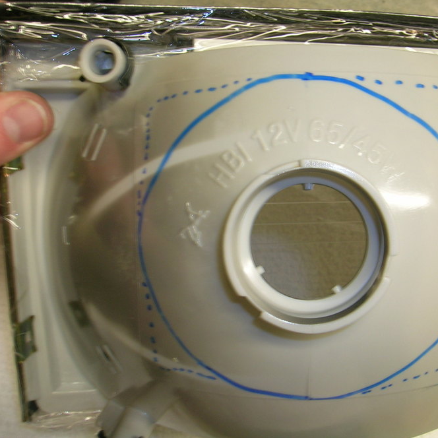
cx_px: 275
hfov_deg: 39.7
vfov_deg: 40.0
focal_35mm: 42
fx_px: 601
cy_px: 216
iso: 50
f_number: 4.8
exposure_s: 1/4.9
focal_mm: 5.4
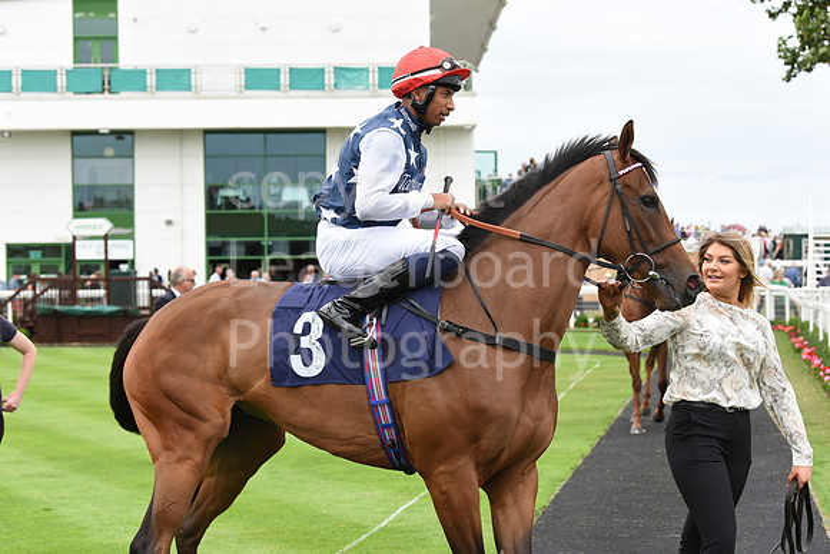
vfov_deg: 17.5
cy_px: 277
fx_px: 1799
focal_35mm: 78
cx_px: 415
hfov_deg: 26.0
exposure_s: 1/1600
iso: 640
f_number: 5.6
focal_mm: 78
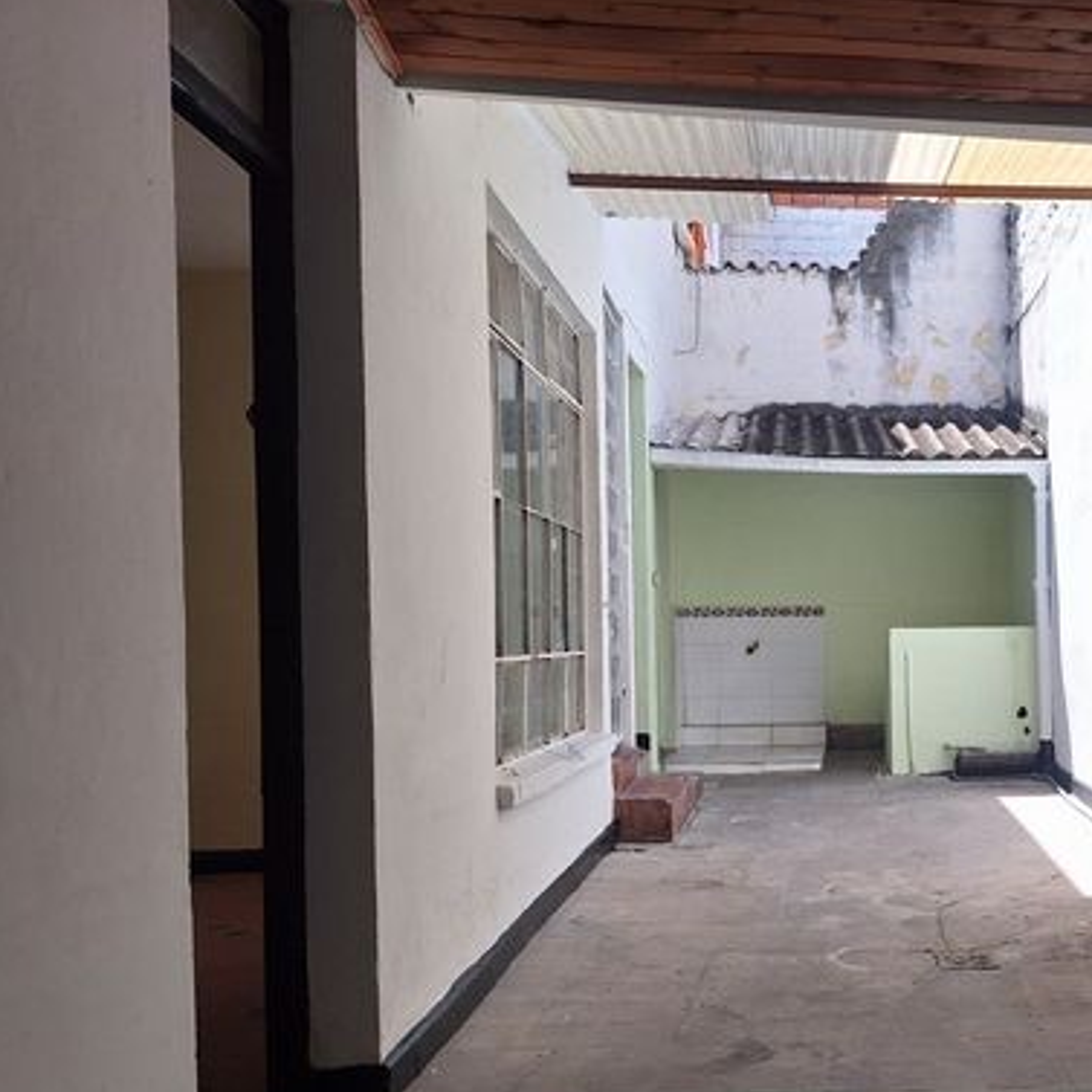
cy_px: 643
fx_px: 1285
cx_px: 952
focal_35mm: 36
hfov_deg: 42.8
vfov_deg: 45.8
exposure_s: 1/1107
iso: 40
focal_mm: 5.54
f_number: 1.8
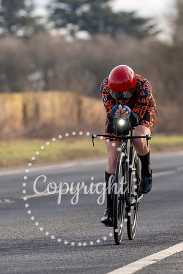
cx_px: 113
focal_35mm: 478
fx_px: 3642
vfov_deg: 4.3
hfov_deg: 2.9
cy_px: 125
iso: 160
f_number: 4
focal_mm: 200
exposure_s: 1/800
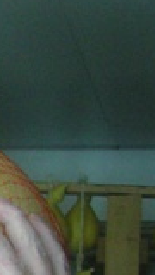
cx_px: -267
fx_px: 1147
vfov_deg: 13.1
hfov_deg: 7.1
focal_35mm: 157
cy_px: 387
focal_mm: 7.5
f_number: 2.7
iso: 244
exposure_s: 1/125
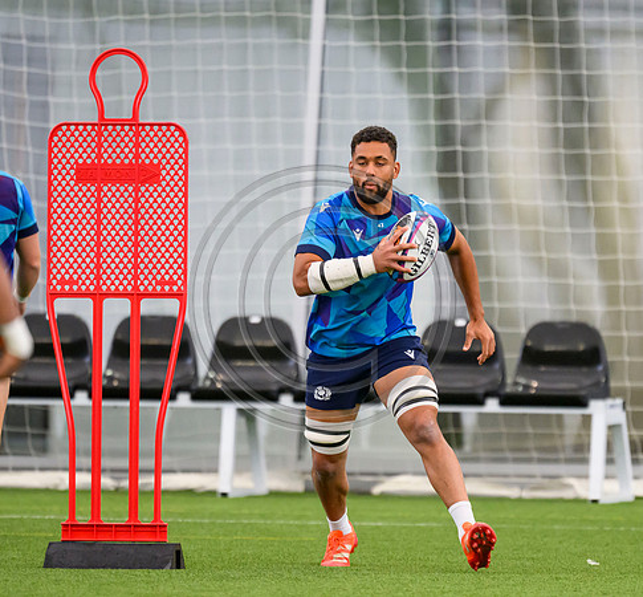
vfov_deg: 2.0
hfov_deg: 2.2
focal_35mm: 824
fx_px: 16708
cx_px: 331
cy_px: 344
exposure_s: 1/1000
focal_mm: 560
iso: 5000
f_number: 4
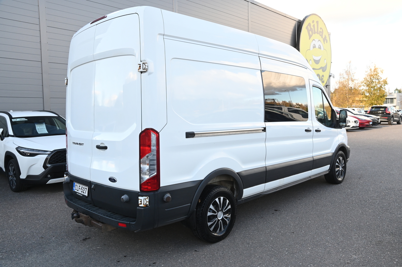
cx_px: 201
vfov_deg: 43.6
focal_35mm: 30
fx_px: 335
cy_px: 134
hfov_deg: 62.0
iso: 2000
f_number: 13
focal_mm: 30
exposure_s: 1/250
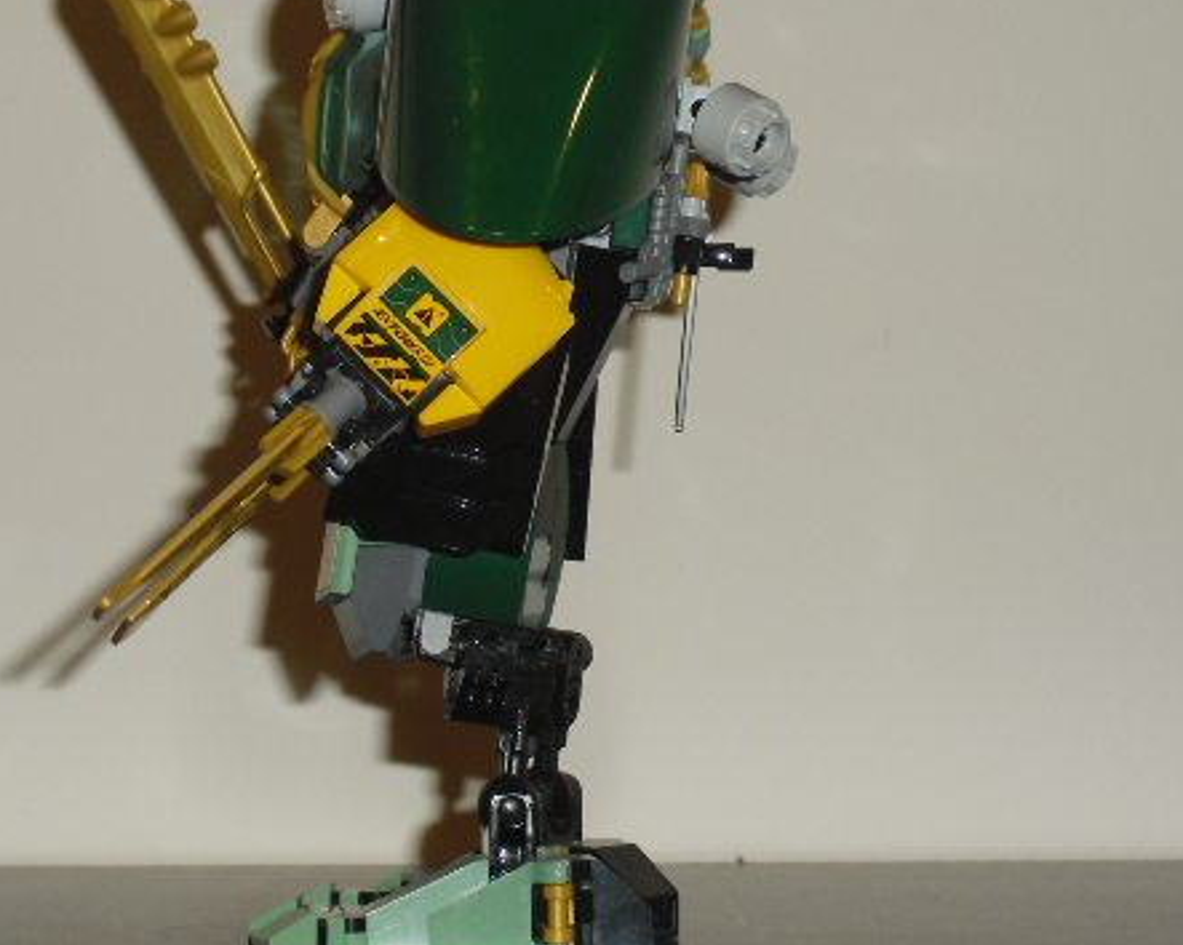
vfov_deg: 14.9
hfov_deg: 18.6
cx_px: 443
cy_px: 328
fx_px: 3605
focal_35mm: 103
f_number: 4.6
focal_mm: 13.1
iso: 200
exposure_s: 1/60
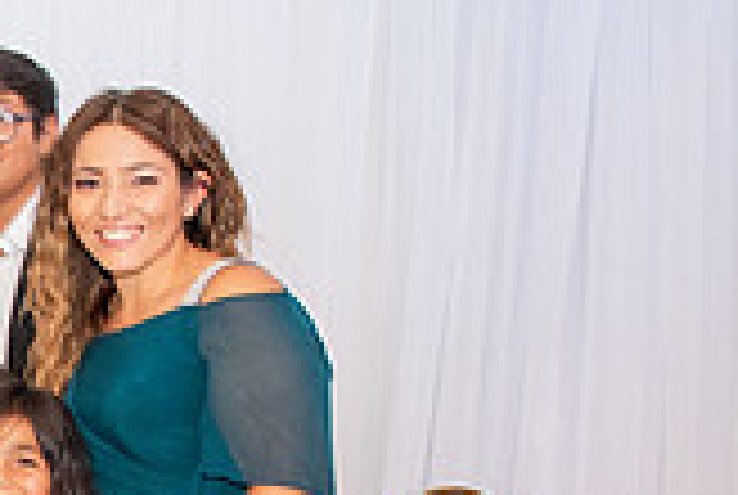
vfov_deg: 13.7
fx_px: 2033
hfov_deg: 17.3
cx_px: -536
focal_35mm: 99
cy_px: 506
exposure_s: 1/80
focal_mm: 24
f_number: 2.8
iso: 640
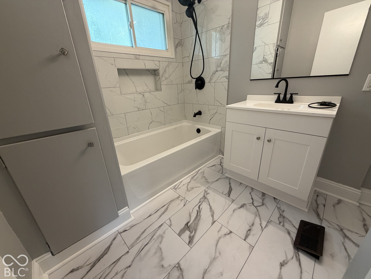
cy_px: 140
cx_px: 186
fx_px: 150
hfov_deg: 102.1
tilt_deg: -19.1
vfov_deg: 85.7
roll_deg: +3.1
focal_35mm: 14
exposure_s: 1/60
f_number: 2.2
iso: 160
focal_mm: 2.22
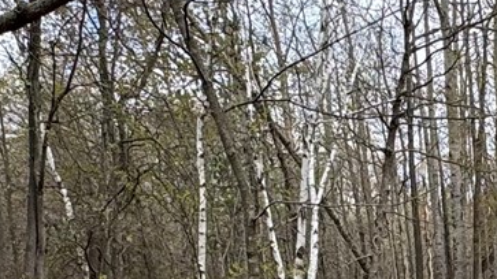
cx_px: 427
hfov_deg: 24.2
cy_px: 401
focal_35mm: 86
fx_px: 1133
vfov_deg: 13.4
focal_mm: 2.22
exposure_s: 1/646
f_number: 2.2
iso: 40
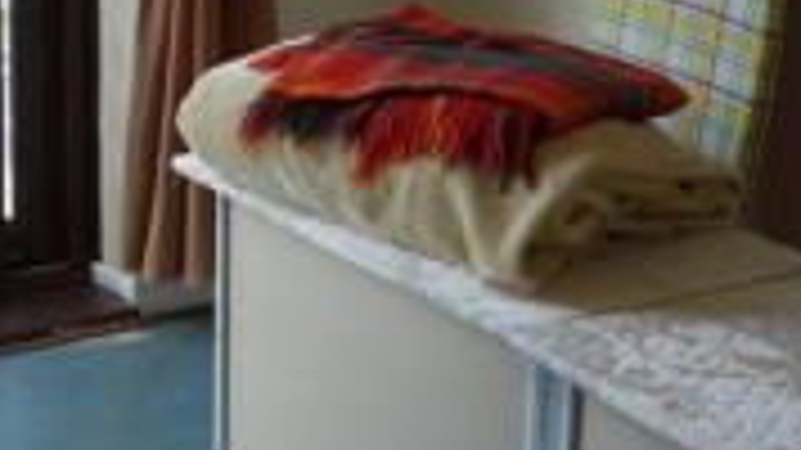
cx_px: 209
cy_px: 92
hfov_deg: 19.7
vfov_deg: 11.2
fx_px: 2293
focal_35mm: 108
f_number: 3.5
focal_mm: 10.4
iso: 125
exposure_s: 1/100
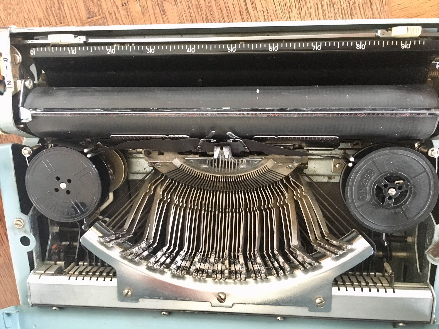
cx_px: 220
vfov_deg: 48.2
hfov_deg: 61.7
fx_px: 368
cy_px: 164
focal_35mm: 29
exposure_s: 1/17
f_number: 2.2
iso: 250
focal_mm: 4.15
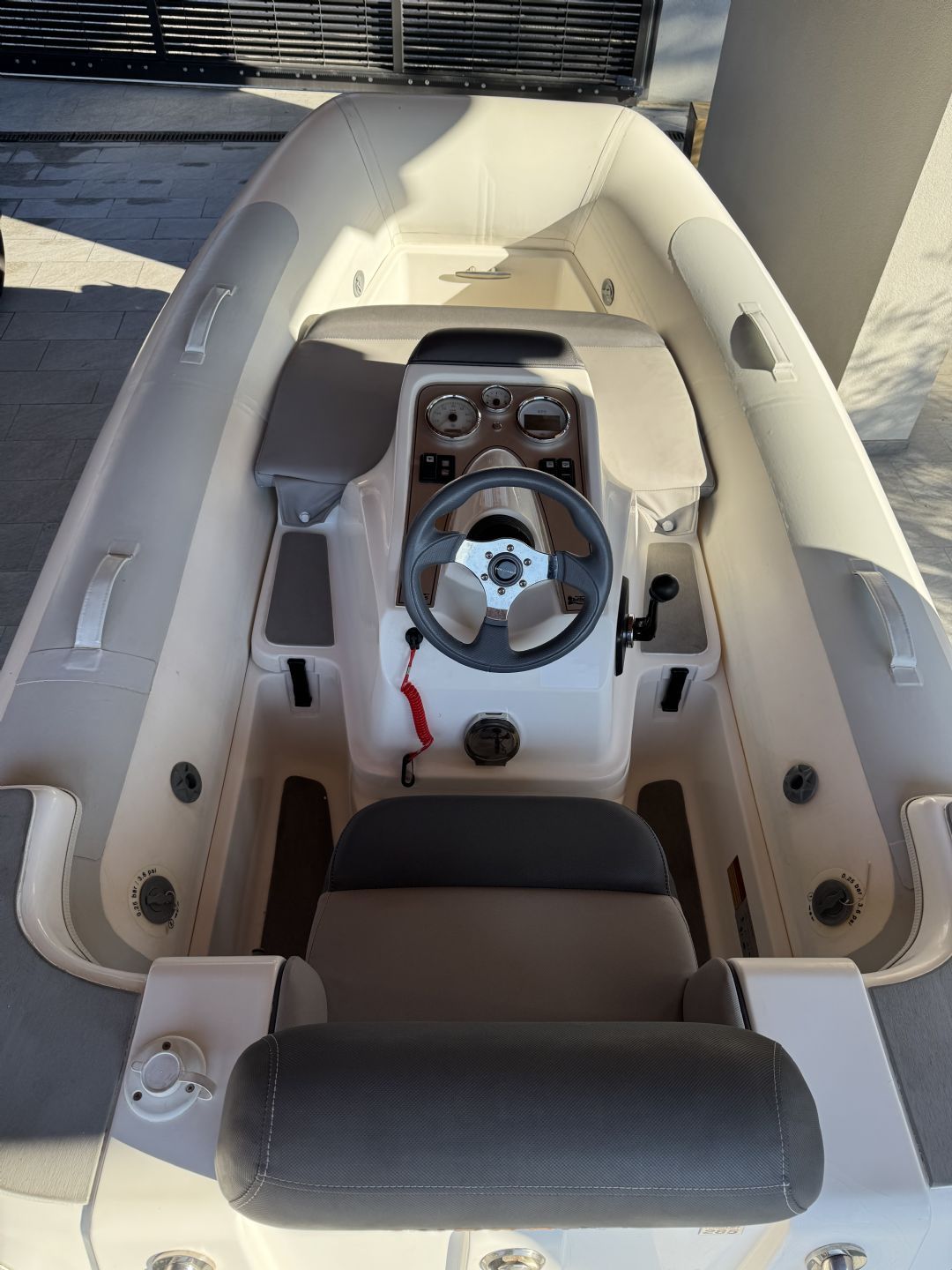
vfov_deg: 71.6
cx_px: 476
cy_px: 635
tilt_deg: -49.1
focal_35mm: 24
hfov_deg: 56.8
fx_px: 880
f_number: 1.78
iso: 80
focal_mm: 6.76
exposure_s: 1/1215
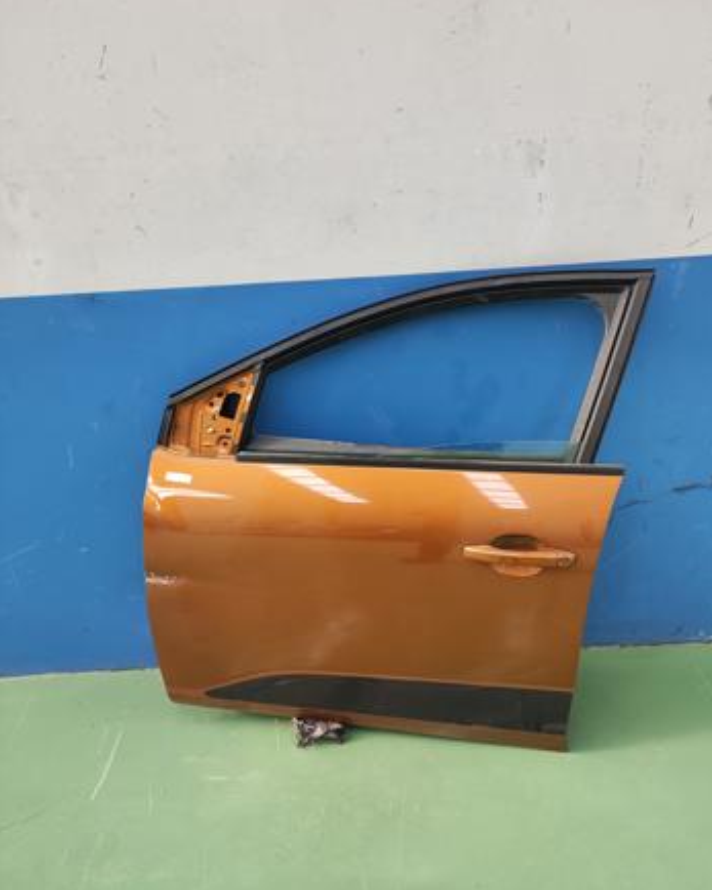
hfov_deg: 53.2
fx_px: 711
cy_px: 406
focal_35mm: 27
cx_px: 365
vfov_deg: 64.0
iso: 483
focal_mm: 4.7
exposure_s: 1/100
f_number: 1.79
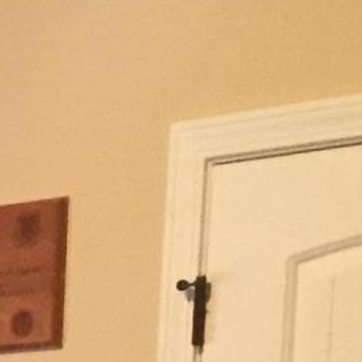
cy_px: 830
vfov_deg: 8.5
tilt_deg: -5.2
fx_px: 2236
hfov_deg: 8.6
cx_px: -449
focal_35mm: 189
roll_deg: -1.4
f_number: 2.2
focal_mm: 4.15
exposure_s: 1/15
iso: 320
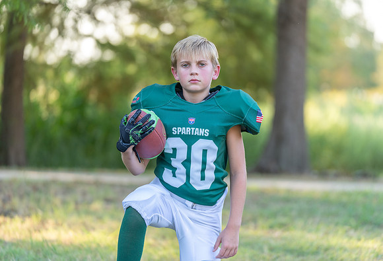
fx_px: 1581
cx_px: 200
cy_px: 134
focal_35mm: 148
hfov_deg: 13.8
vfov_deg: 9.4
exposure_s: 1/320
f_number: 2.8
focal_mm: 142
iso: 250
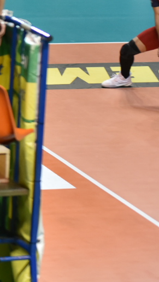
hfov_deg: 4.0
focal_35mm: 302
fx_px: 2262
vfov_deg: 7.1
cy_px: 9
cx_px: -222
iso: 2200
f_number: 3.2
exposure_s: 1/800
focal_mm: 92
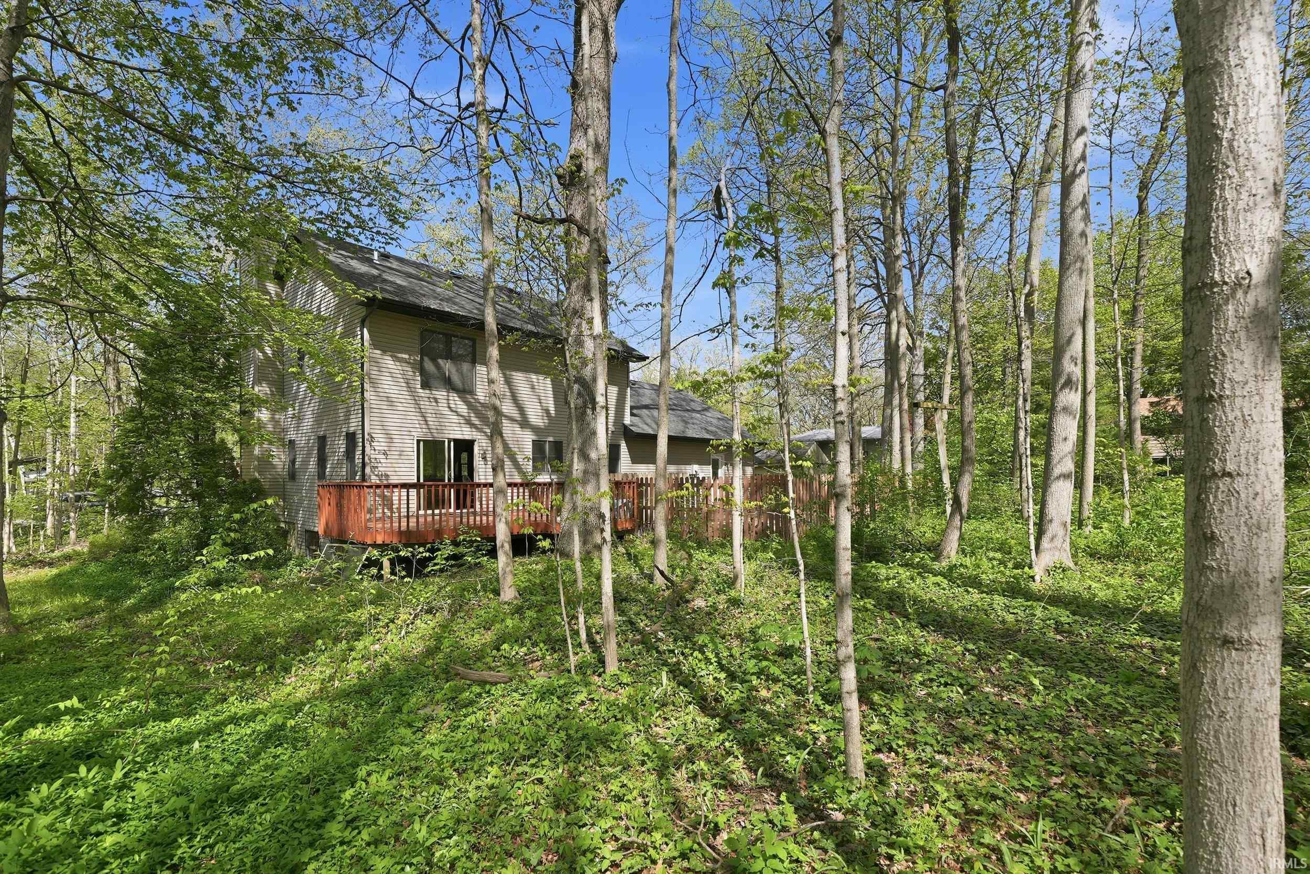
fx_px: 546
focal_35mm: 15
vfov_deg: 77.3
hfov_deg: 100.4
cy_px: 437
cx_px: 655
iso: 100
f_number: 4
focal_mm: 10
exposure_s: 1/500
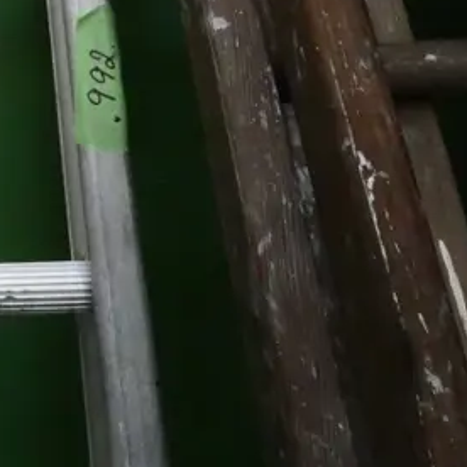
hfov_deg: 25.0
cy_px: -330
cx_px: -146
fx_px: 901
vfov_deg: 21.4
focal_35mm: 59
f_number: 5.6
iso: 6400
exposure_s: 1/125
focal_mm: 9
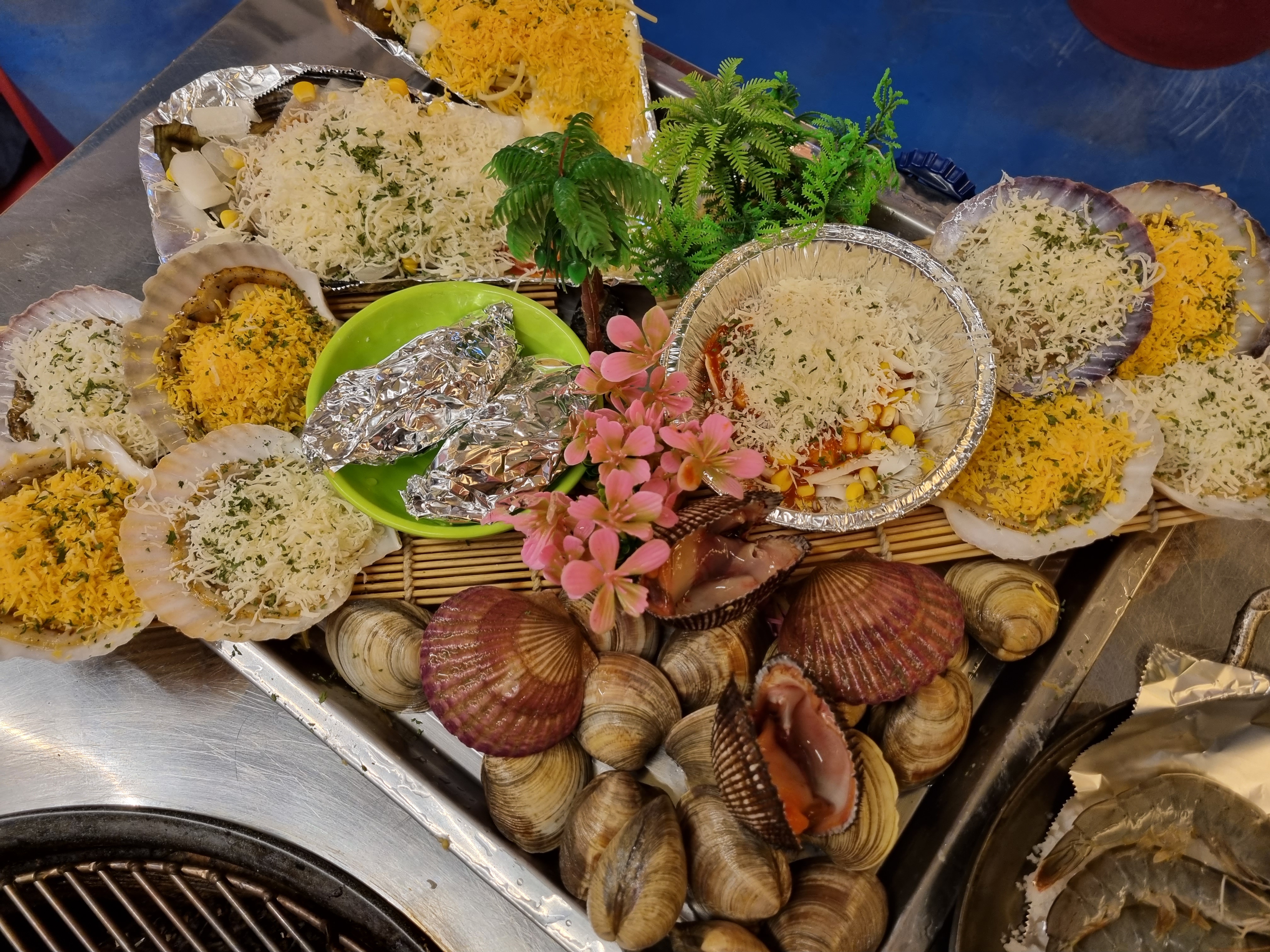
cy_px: 476
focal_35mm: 26
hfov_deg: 67.3
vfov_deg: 53.1
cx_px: 635
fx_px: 954
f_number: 1.8
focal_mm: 5.4
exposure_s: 1/40
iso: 200
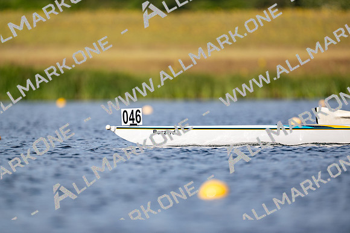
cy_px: 116
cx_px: 175
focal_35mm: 600
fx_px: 5831
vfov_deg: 2.3
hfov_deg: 3.4
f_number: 4
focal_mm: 600
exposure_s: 1/2500
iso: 200
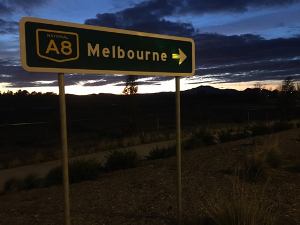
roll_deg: +1.7
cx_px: 150
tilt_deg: -2.9
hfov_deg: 61.7
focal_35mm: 29
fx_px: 251
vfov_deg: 48.2
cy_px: 112
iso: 320
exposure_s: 1/15
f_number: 2.2
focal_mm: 4.15
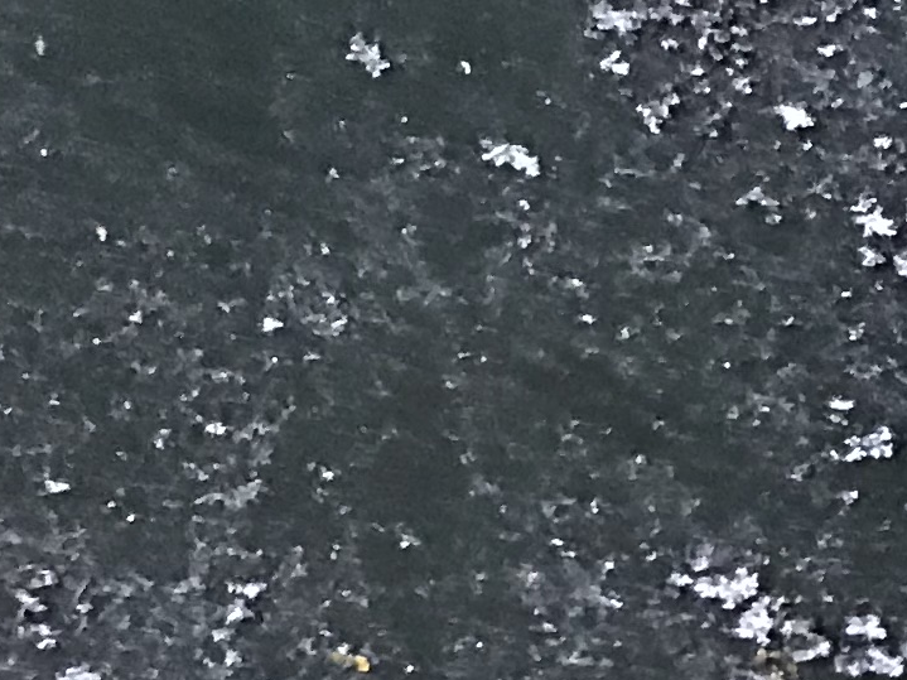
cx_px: 2426
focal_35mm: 157
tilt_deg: -15.7
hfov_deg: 10.3
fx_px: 4113
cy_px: 535
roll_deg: -1.6
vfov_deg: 9.4
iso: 80
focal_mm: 3.99
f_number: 1.8
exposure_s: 1/8
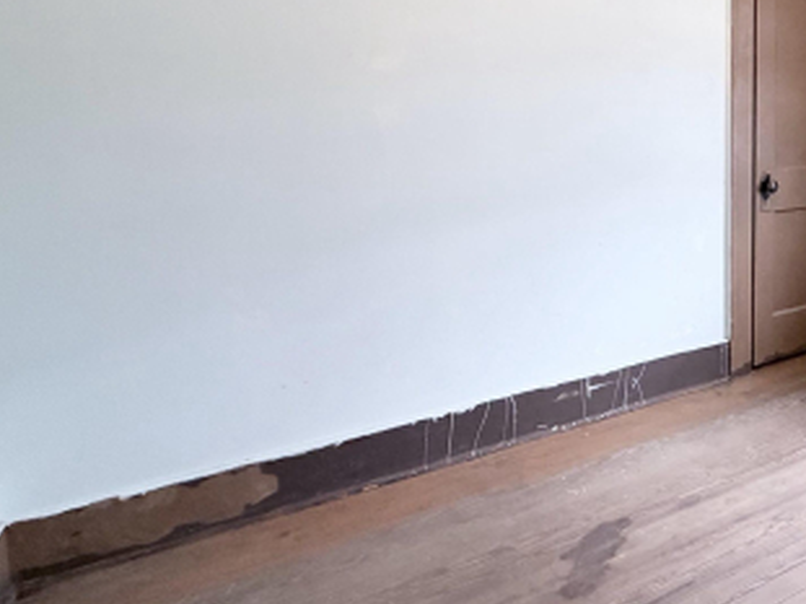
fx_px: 698
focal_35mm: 30
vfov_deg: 45.2
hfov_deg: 47.6
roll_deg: -1.1
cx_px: 838
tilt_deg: -6.6
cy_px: 153
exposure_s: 1/60
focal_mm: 2.22
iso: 320
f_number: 2.2
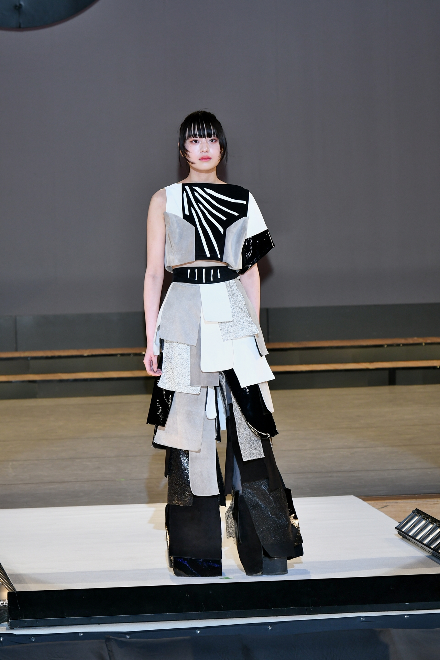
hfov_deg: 7.6
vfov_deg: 11.4
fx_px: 3300
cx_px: 220
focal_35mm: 180
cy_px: 330
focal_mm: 120
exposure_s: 1/250
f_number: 5.6
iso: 800
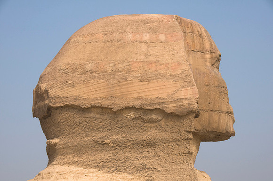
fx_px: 852
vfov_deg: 12.1
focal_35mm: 112
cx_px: 136
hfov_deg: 18.2
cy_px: 90
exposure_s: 1/250
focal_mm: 75
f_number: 11
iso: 250
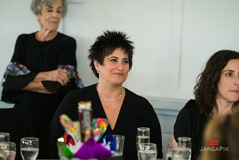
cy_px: 80
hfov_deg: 12.1
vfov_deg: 8.1
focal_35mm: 170
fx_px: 1129
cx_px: 120
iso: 800
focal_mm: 170
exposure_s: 1/200
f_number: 3.2
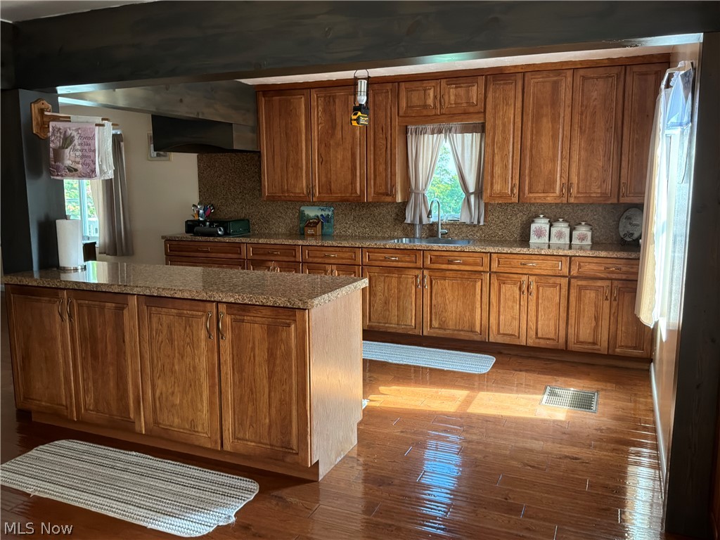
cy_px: 270
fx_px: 582
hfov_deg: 63.4
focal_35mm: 28
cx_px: 360
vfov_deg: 49.7
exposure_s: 1/60
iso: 100
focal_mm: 3
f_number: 1.8
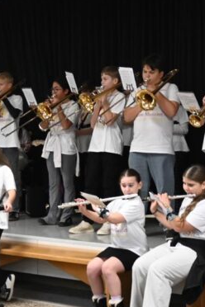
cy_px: 146
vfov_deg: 20.2
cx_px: 21
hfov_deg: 13.4
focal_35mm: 101
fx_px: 863
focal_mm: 24.5
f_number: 4.2
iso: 1800
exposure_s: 1/40
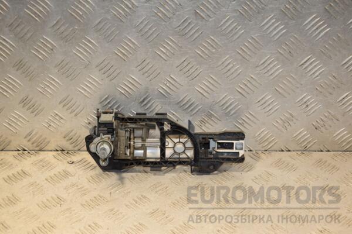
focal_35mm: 72
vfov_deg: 18.9
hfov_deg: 28.1
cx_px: 176
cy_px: 117
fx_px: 704
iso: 800
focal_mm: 48
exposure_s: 1/200
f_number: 6.3
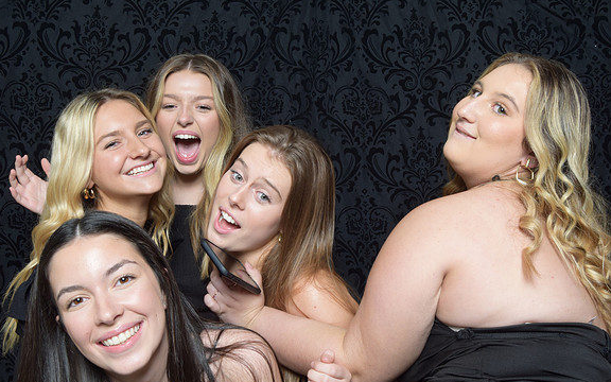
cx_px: 306
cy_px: 196
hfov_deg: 49.3
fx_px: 666
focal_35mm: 40
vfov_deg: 32.0
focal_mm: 26
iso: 500
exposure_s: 1/60
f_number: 20
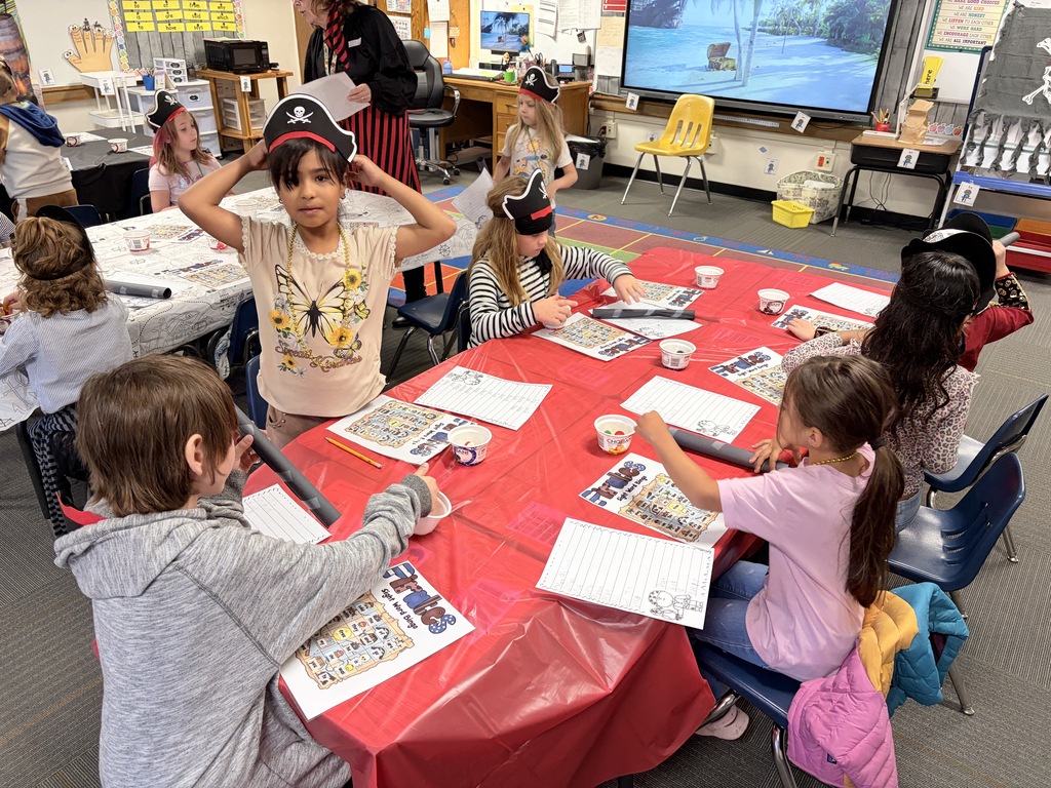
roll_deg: -1.6
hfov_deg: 67.3
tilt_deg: -27.6
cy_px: 394
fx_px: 789
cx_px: 526
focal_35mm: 26
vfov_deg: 53.1
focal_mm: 5.96
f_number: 1.6
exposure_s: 1/60
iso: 160
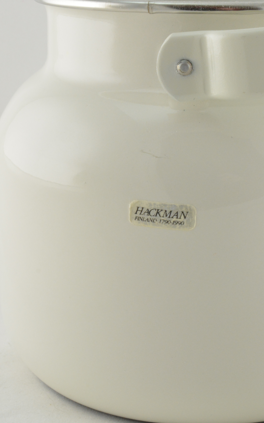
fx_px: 1036
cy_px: 216
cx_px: 181
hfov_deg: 14.5
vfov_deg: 23.0
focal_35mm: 90
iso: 1250
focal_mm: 38
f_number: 22
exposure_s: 1/15
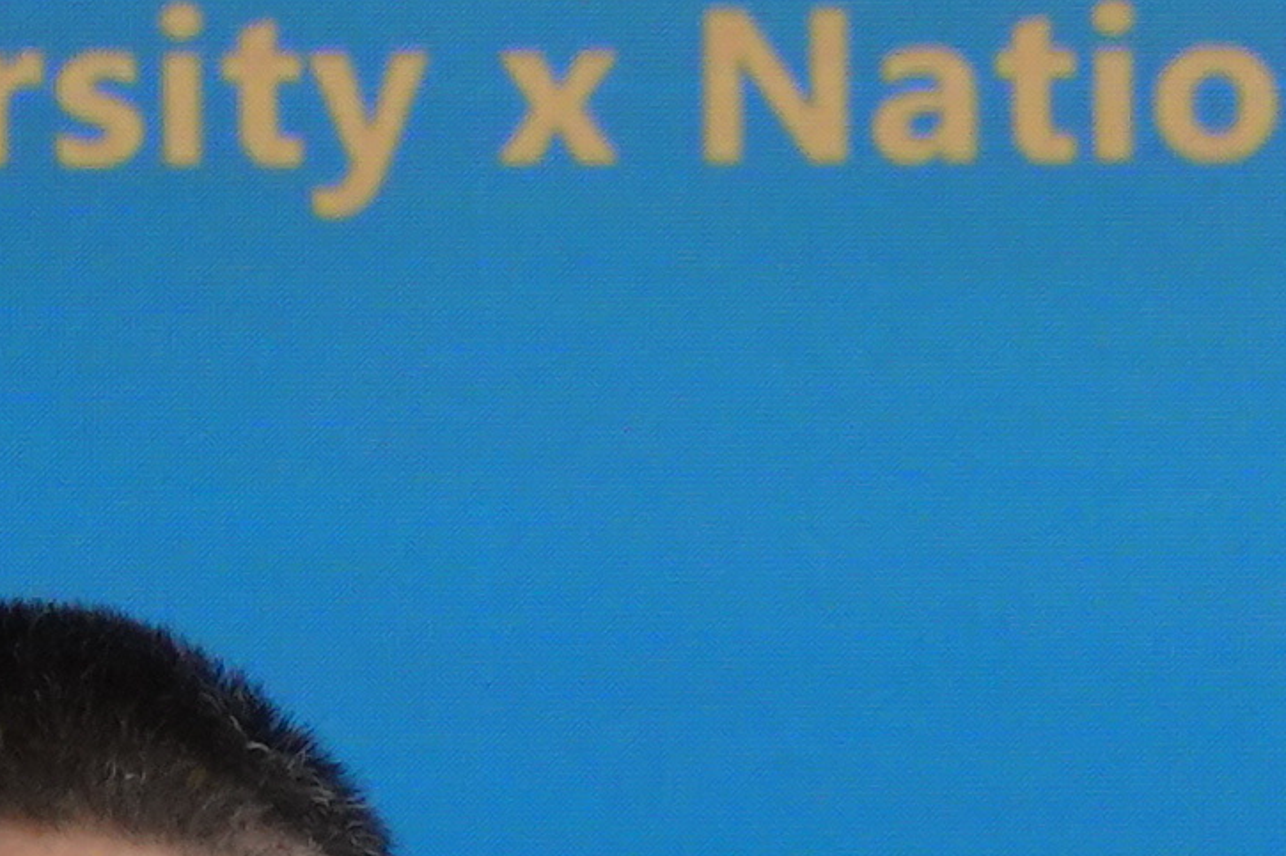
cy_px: 3172
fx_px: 24534
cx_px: 1754
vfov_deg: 2.0
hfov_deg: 3.0
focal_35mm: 687
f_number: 3.5
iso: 400
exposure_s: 1/100
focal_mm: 33.51
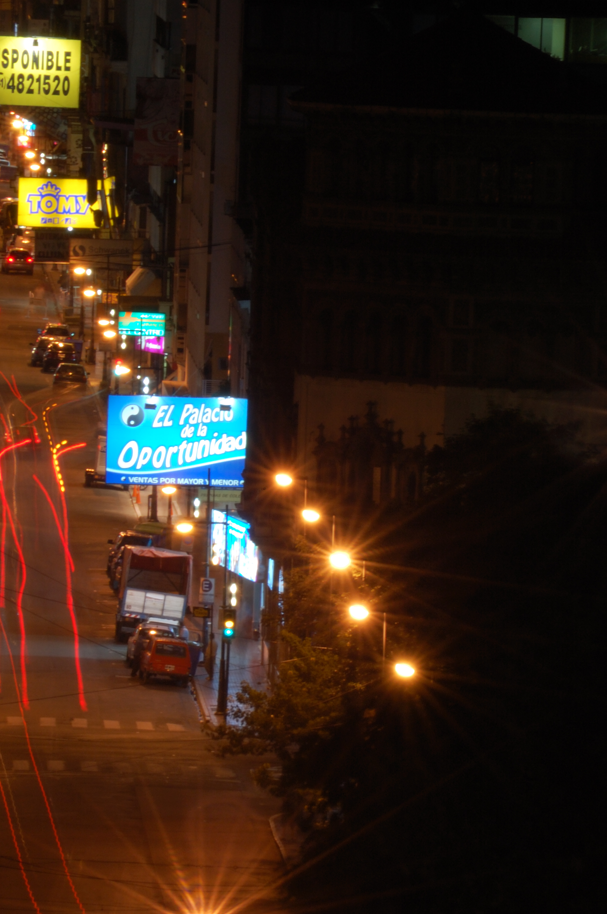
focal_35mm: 490
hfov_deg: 2.8
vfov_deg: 4.2
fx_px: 12417
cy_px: 491
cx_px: 255
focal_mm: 240
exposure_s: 15
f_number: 40
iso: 200
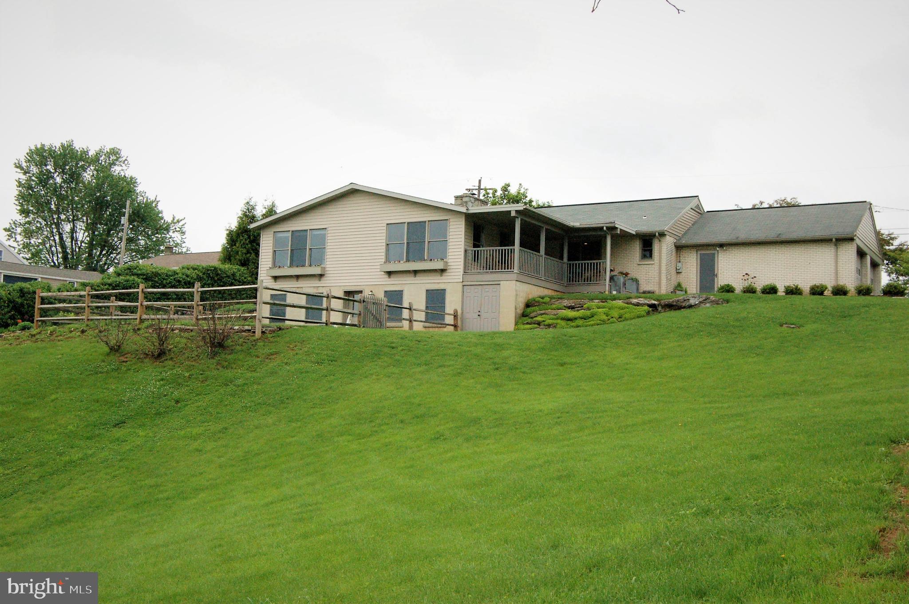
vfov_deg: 34.1
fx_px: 984
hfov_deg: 49.6
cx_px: 454
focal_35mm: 39
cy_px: 302
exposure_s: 1/500
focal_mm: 26
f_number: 10
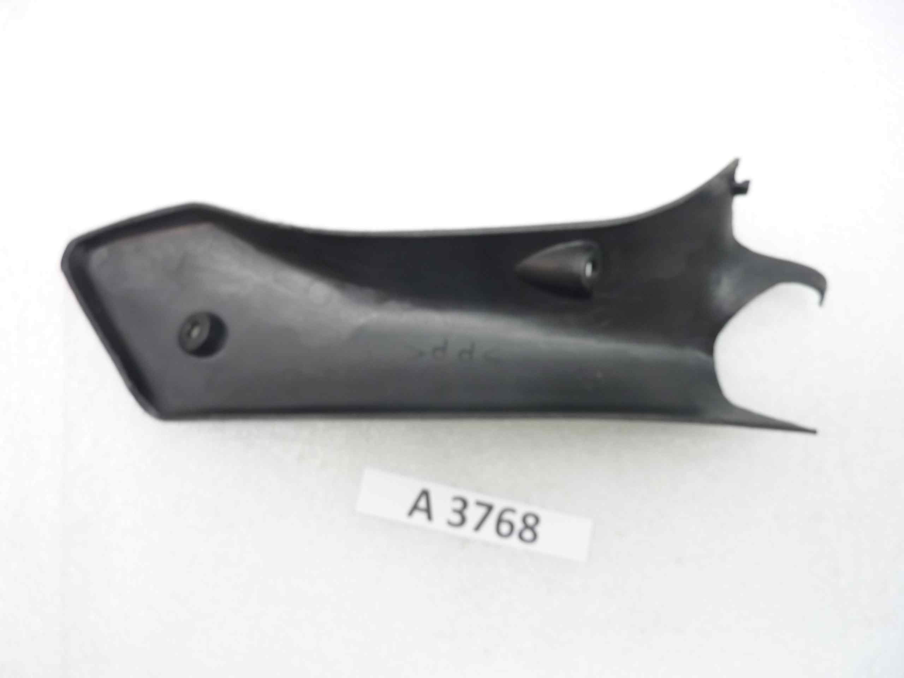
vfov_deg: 54.9
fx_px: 653
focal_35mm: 25
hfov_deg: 69.4
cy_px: 339
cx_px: 452
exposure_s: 1/8
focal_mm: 4.1
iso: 125
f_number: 3.3
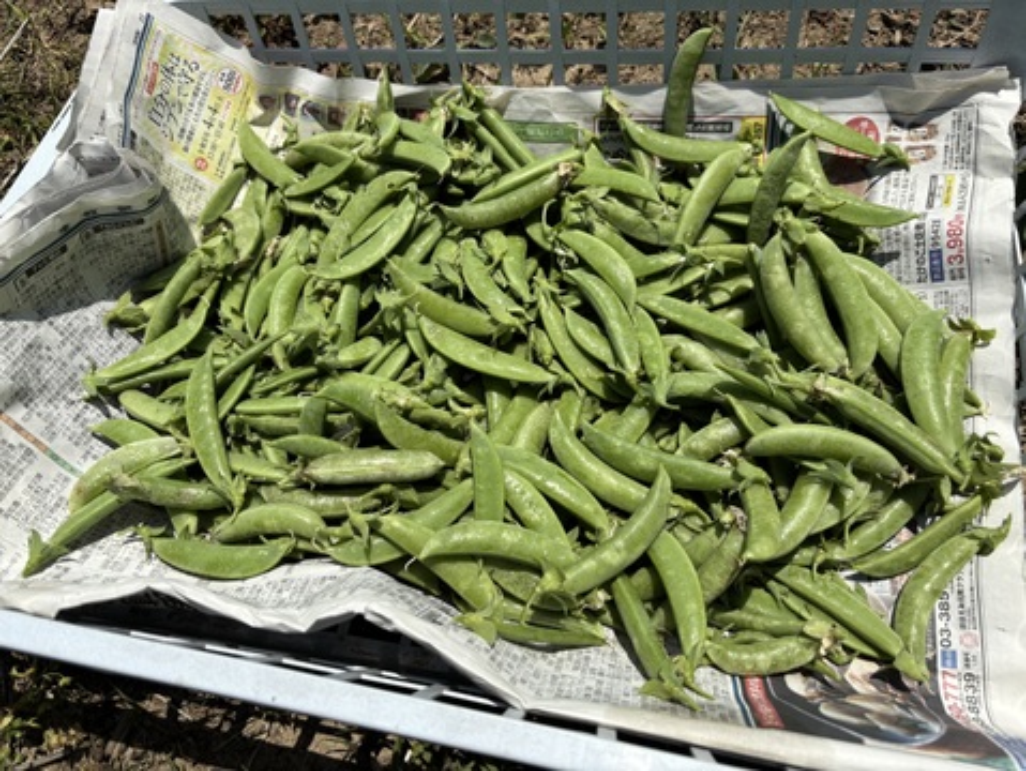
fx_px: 771
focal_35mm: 26
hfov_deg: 67.3
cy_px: 386
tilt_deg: -62.8
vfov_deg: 53.1
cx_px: 513
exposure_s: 1/5952
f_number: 1.6
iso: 50
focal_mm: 5.96
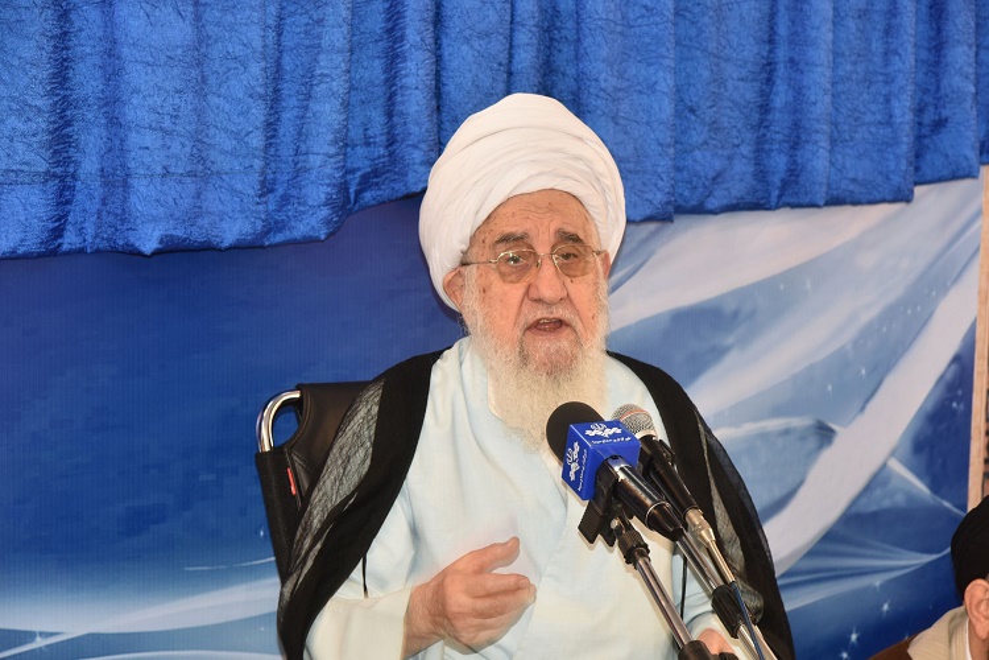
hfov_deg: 21.5
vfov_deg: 14.4
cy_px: 330
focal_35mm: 95
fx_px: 2610
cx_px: 494
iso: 360
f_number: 6.3
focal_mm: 95
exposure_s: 1/25
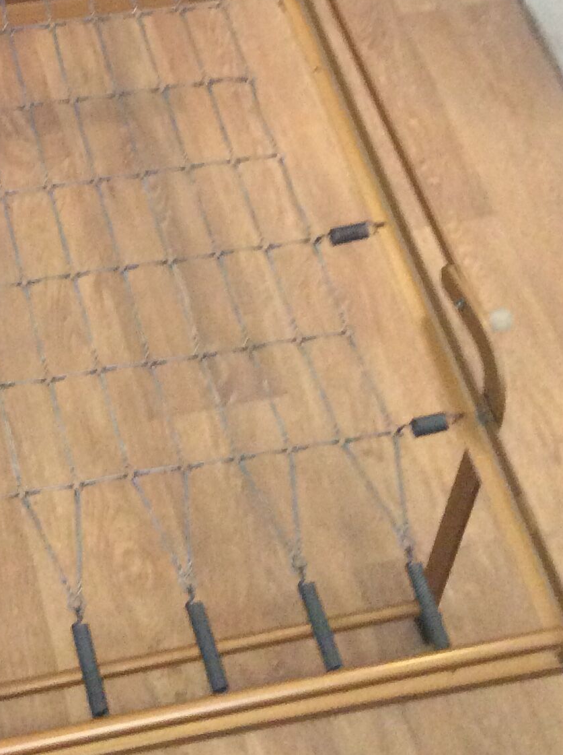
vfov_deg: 25.2
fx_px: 1609
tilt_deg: -51.3
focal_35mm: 74
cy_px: 23
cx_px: -22
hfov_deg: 19.2
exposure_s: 1/25
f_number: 2.4
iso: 250
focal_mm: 3.3
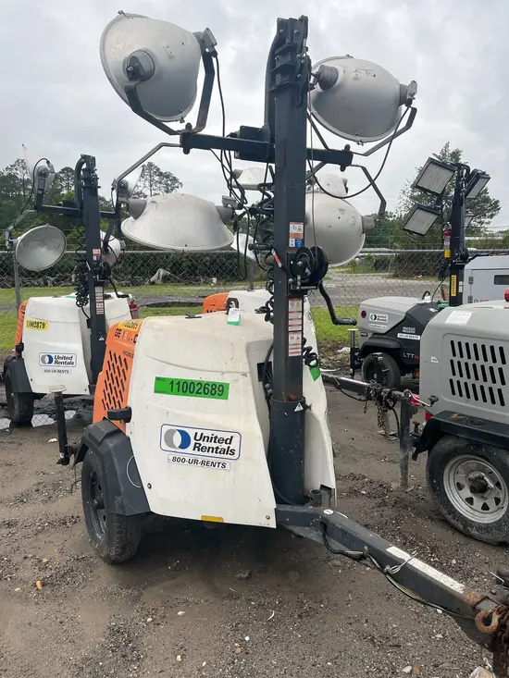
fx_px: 510
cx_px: 254
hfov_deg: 53.1
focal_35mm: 26
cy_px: 339
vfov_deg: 67.3
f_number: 1.6
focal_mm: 5.1
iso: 50
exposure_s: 1/440
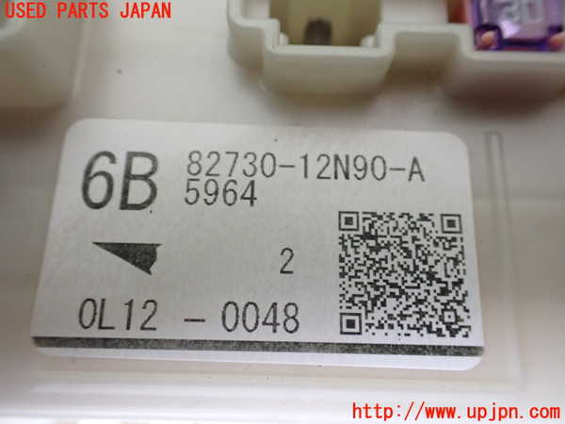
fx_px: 490
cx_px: 282
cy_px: 212
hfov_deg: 60.0
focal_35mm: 30
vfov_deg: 46.8
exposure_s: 1/125
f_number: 2.3
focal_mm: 5.4
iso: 800
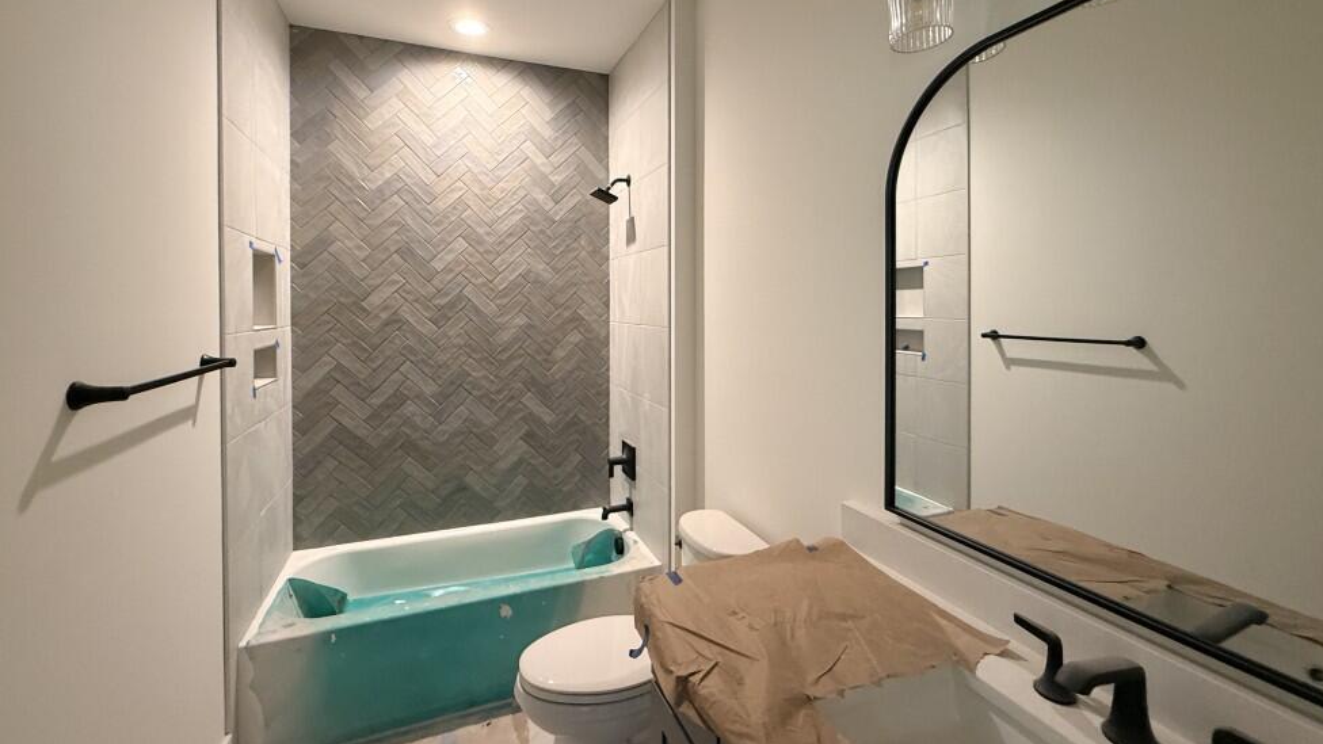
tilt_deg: -0.8
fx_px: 561
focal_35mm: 16
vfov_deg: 66.7
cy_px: 314
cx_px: 662
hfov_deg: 99.4
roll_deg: +0.8
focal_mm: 2.22
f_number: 2.2
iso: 320
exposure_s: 1/60
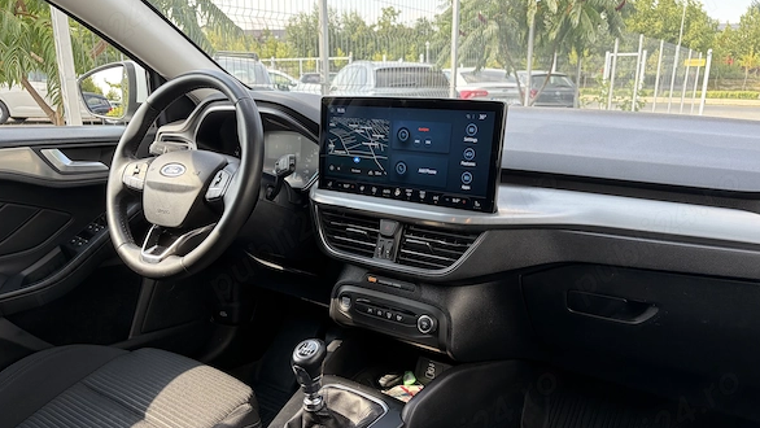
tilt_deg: -16.5
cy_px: 249
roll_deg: +0.0
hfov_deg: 66.1
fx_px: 585
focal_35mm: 29
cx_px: 383
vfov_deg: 40.1
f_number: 1.6
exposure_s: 1/171
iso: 50
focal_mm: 5.96
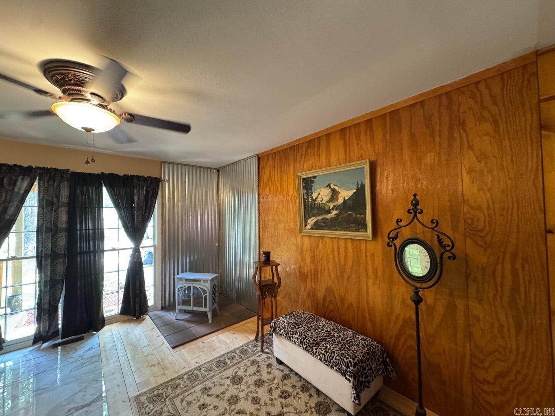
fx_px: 224
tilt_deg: +1.5
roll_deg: +1.2
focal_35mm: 14
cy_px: 208
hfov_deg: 102.1
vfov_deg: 85.7
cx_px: 278
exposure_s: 1/60
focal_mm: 2.22
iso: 640
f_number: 2.2
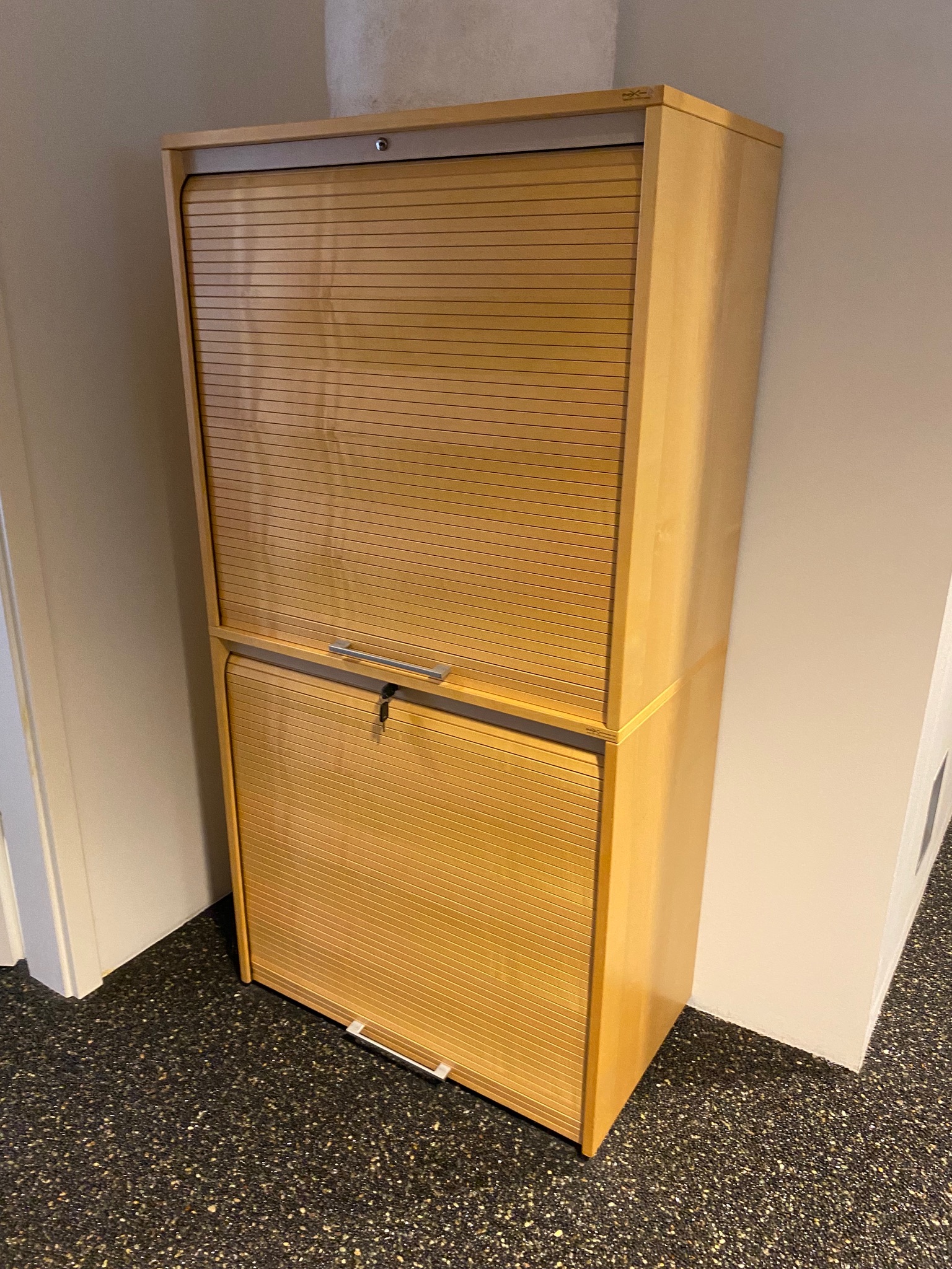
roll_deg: +0.5
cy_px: 634
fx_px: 953
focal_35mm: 26
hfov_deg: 53.1
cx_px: 476
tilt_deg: -17.8
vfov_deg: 67.3
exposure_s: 1/33
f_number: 1.8
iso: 320
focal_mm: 4.25
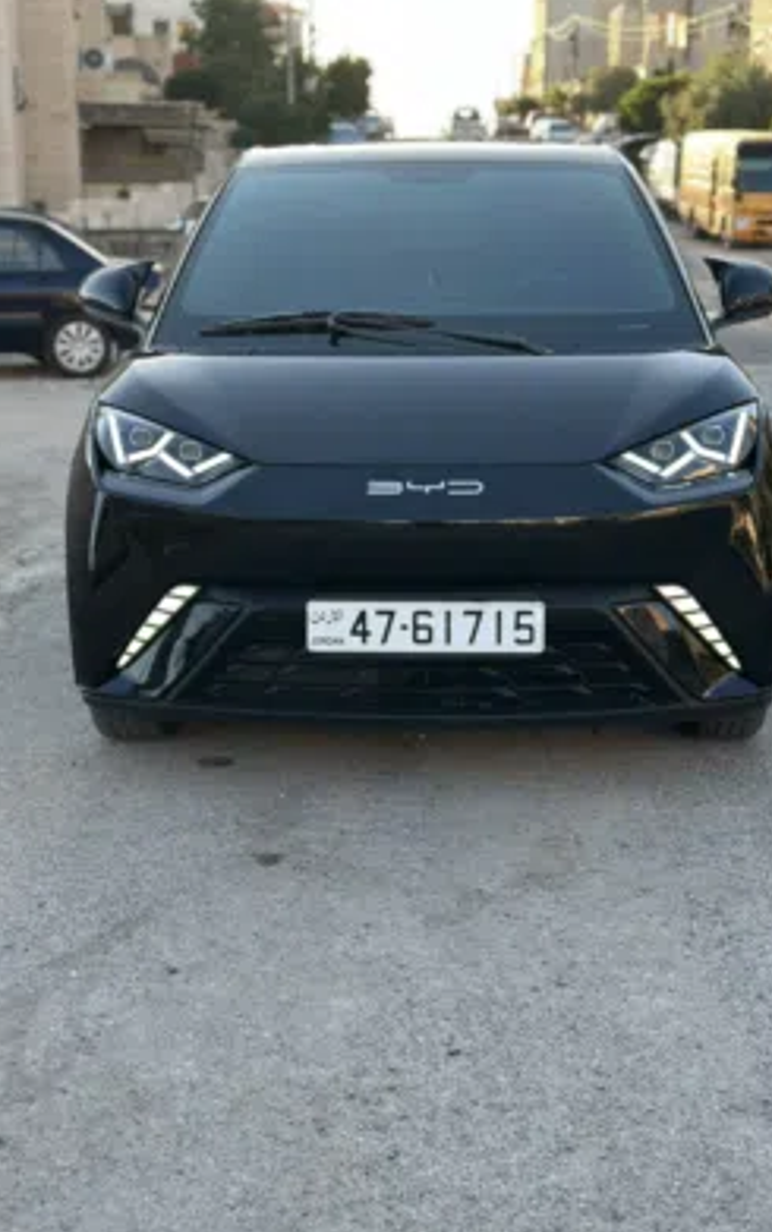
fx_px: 1747
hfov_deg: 24.9
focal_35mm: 52
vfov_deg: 38.8
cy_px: 621
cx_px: 422
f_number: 1.78
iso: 80
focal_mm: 6.86
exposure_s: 1/458
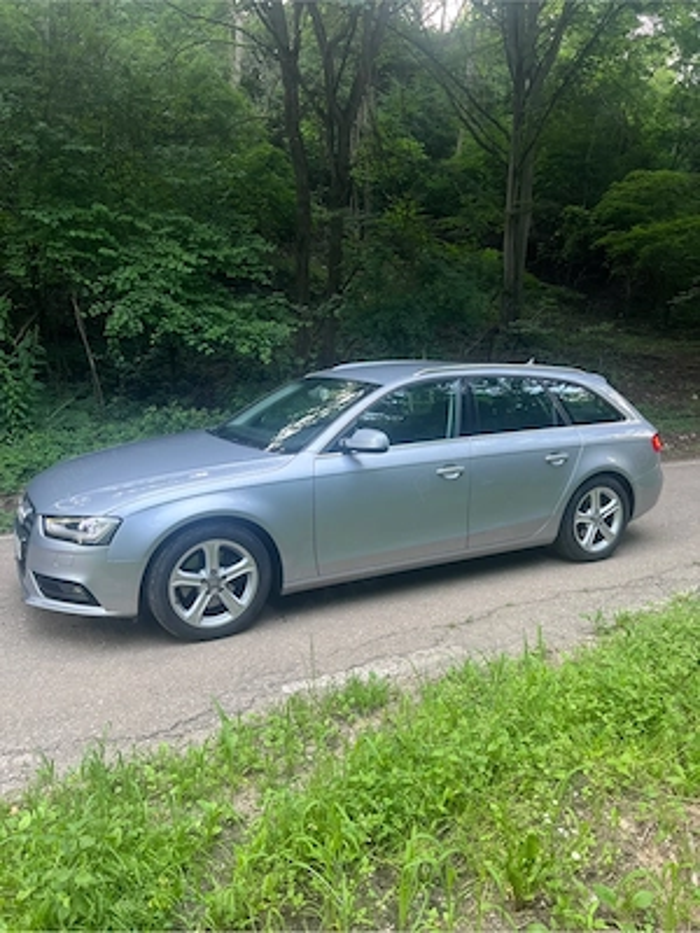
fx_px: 701
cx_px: 350
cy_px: 466
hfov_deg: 53.1
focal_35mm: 26
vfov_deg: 67.3
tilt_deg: -8.8
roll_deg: +0.6
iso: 125
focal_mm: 5.7
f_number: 1.5
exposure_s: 1/105
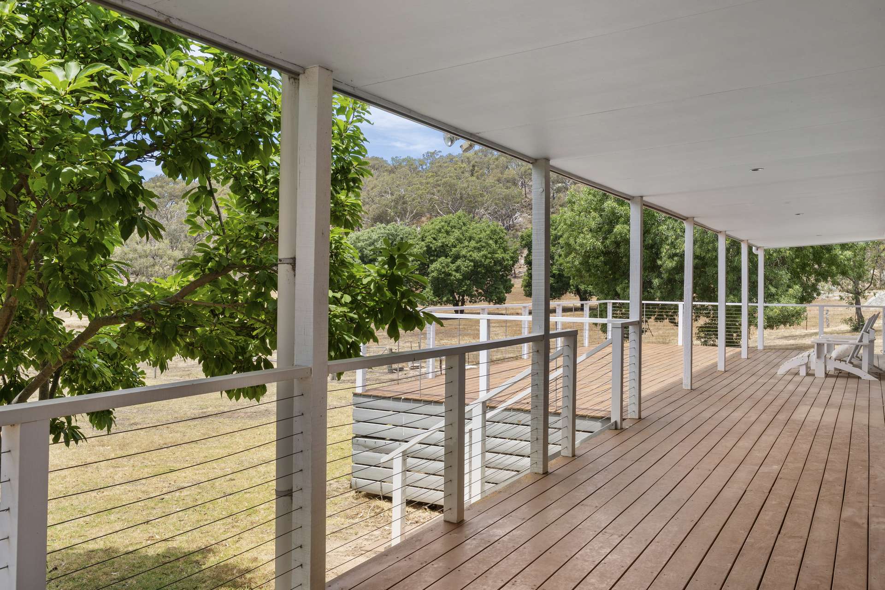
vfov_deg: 44.3
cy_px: 295
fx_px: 725
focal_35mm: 30
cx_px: 442
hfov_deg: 62.8
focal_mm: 29.5
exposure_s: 1/250
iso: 200
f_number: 9
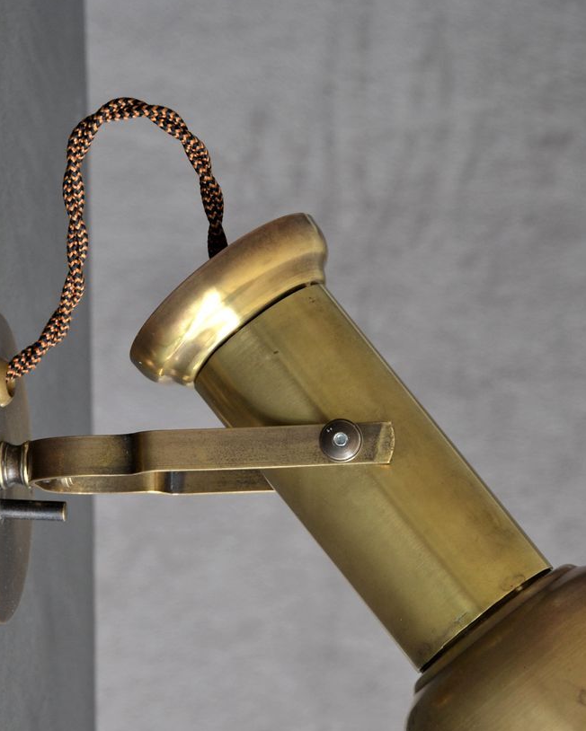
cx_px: 324
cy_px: 494
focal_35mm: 112
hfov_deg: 13.8
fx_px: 2426
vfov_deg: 17.1
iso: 400
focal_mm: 48
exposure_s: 1/125
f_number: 5.6
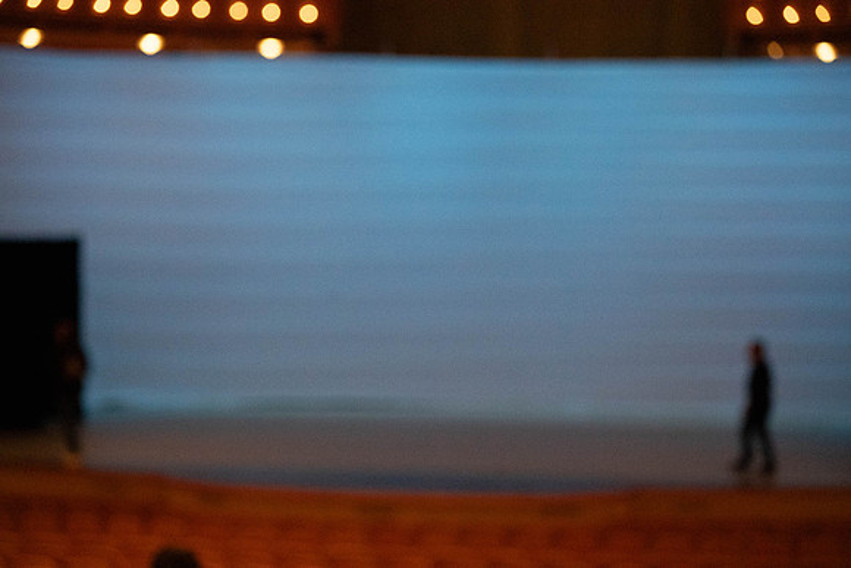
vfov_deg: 13.7
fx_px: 2364
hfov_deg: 20.4
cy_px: 284
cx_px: 426
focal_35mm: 100
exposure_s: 1/320
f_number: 5.6
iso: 20000
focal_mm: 100
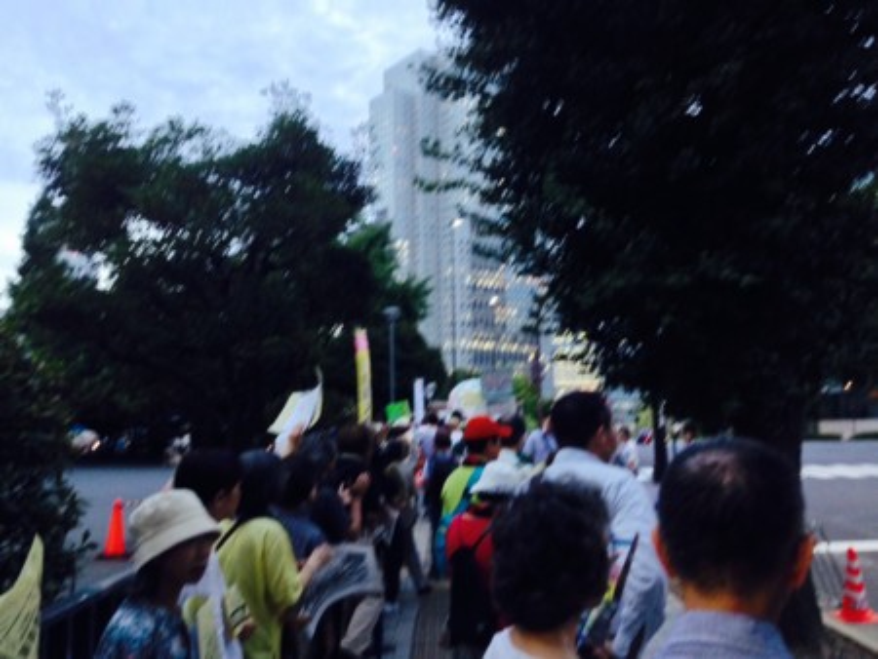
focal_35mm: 33
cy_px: 330
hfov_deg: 55.3
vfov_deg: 43.0
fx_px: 837
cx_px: 439
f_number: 2.4
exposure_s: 1/20
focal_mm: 4.12
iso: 250
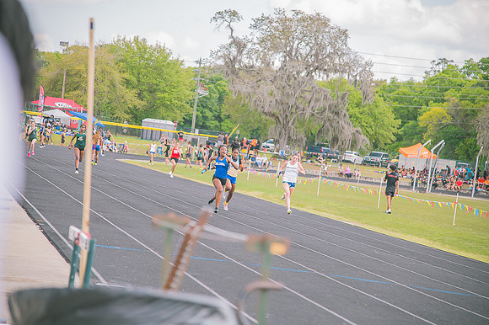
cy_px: 162
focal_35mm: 120
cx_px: 244
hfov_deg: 17.1
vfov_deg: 11.4
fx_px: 1629
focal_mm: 120
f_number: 4
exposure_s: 1/200
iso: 200
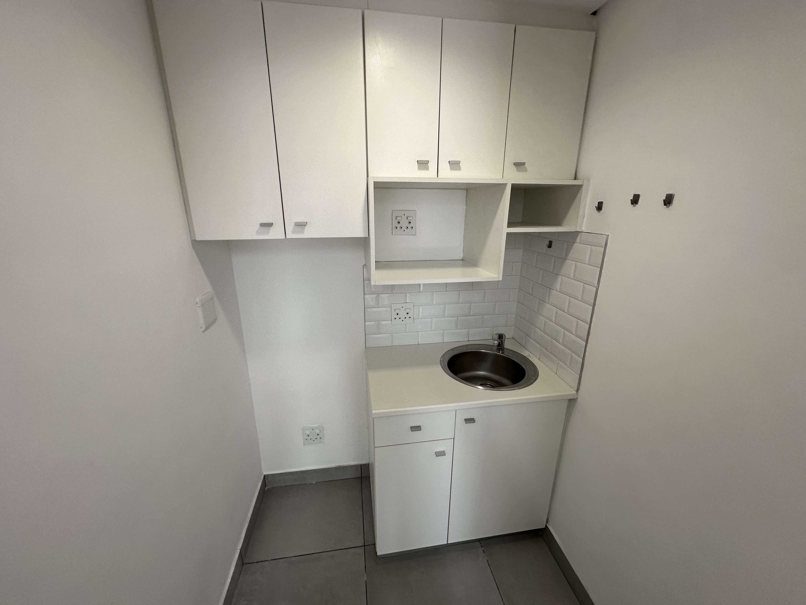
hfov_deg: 102.1
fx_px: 326
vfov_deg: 85.7
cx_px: 403
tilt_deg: -16.8
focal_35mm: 14
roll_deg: -0.3
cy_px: 302
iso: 125
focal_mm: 2.22
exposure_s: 1/100
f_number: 2.2
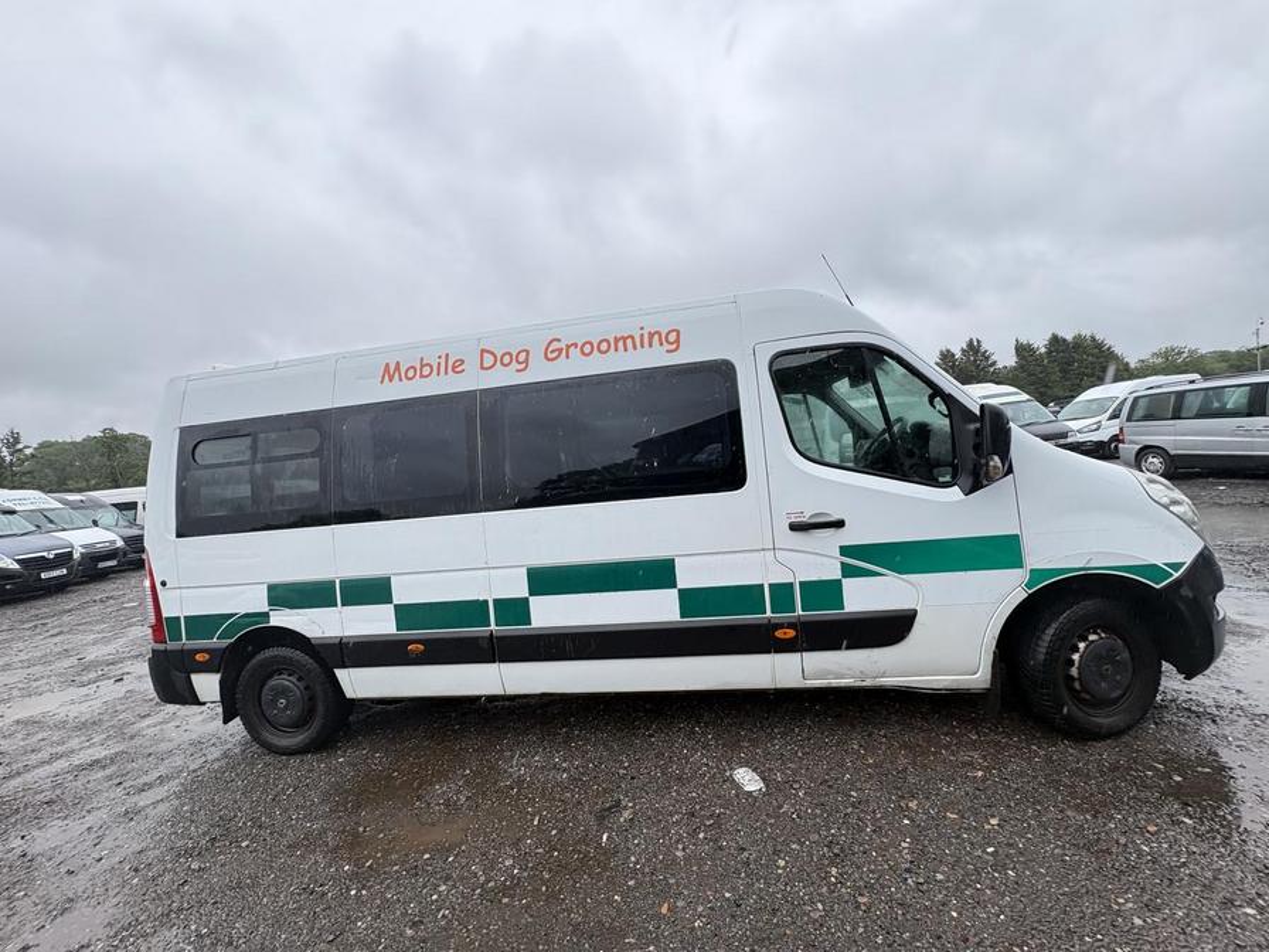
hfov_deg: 102.1
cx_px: 634
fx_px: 513
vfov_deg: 85.7
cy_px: 476
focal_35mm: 14
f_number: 2.2
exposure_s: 1/322
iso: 64
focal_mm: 2.22
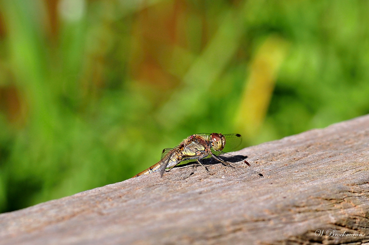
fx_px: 921
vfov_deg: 15.1
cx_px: 184
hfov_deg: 22.6
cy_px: 122
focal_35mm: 90
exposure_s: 1/500
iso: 200
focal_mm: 60
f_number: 8
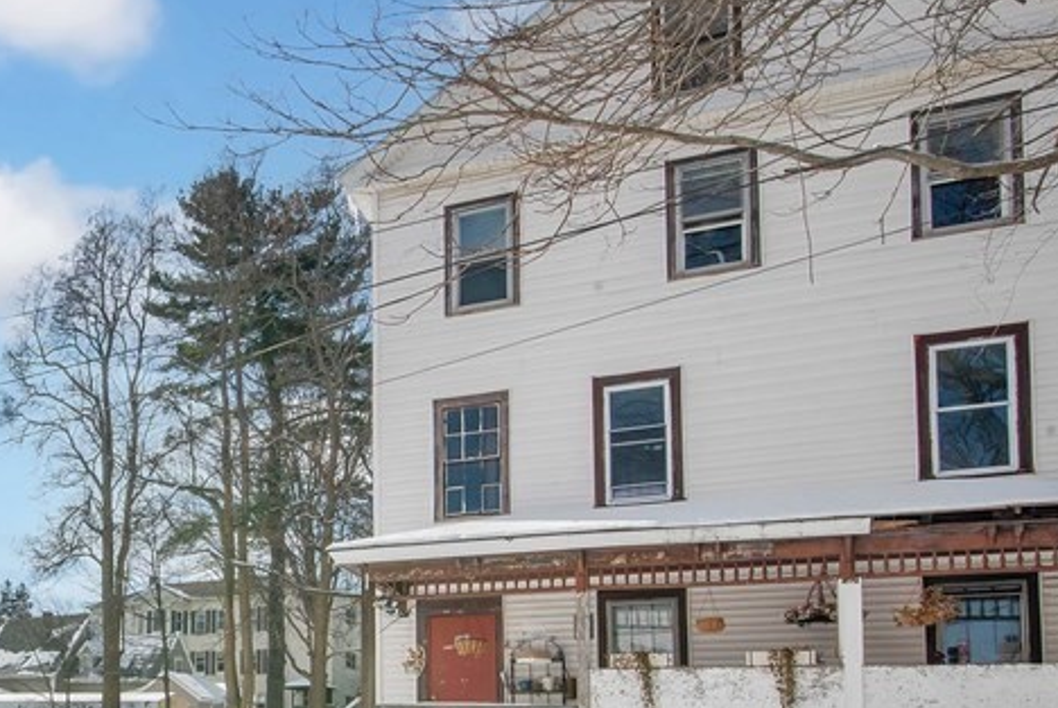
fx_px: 1030
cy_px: 529
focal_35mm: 35
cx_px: 97
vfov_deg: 37.0
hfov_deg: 48.4
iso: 100
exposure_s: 1/200
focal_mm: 16
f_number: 20
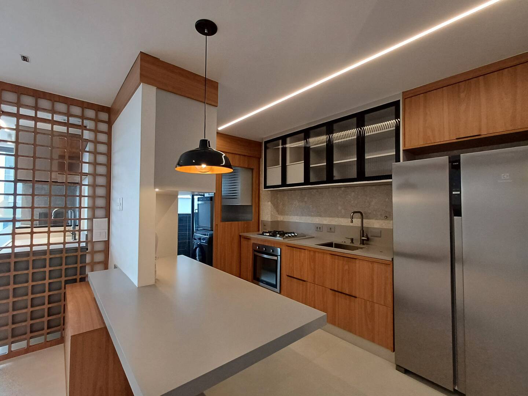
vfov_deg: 78.1
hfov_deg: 94.5
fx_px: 244
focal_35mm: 16
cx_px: 264
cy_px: 198
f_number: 2.2
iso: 160
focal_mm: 1.64
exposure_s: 1/60
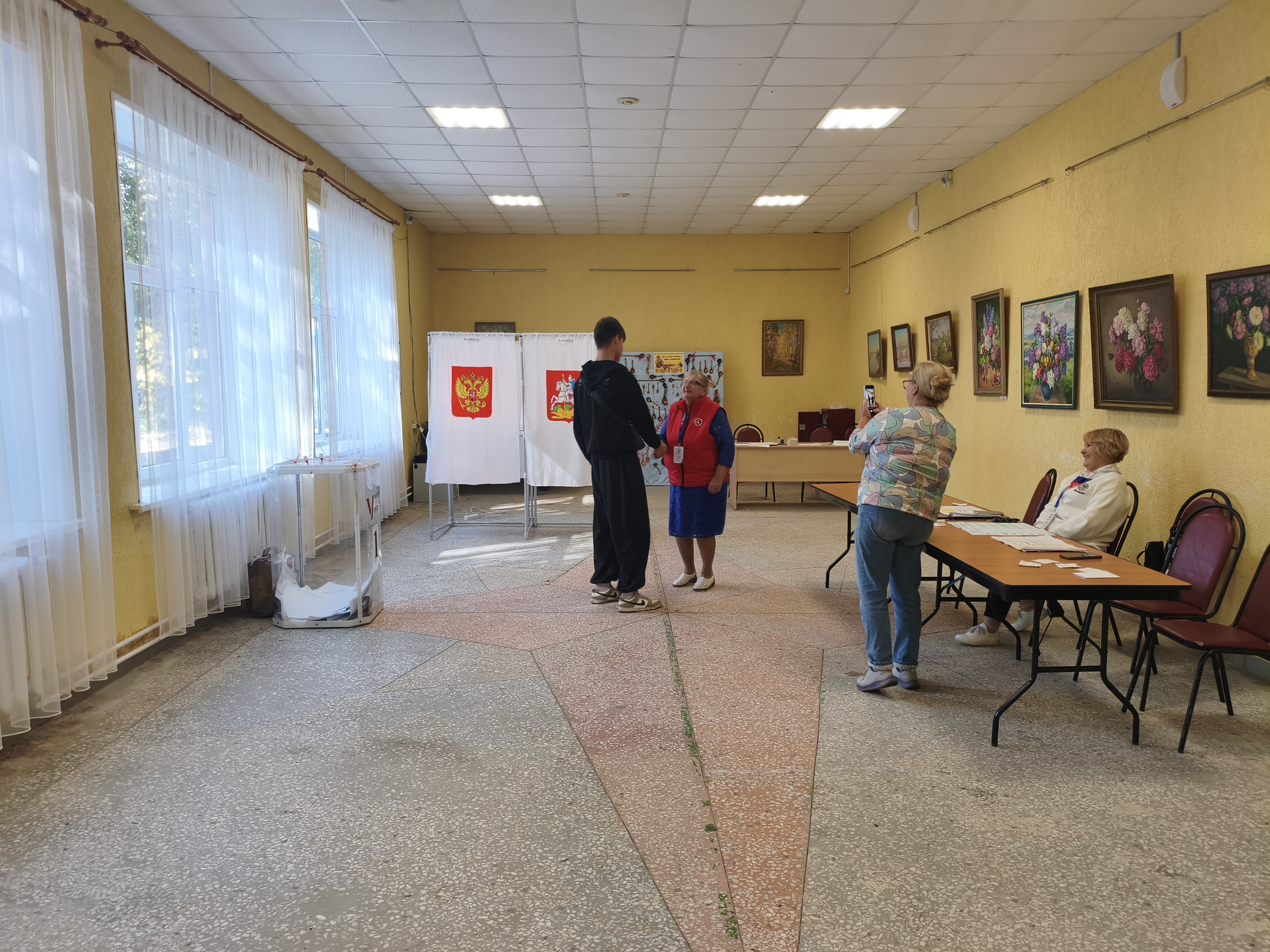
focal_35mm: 26
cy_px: 476
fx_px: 954
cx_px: 635
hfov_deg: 67.3
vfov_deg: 53.1
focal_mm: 4.94
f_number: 1.5
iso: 80
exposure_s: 1/127
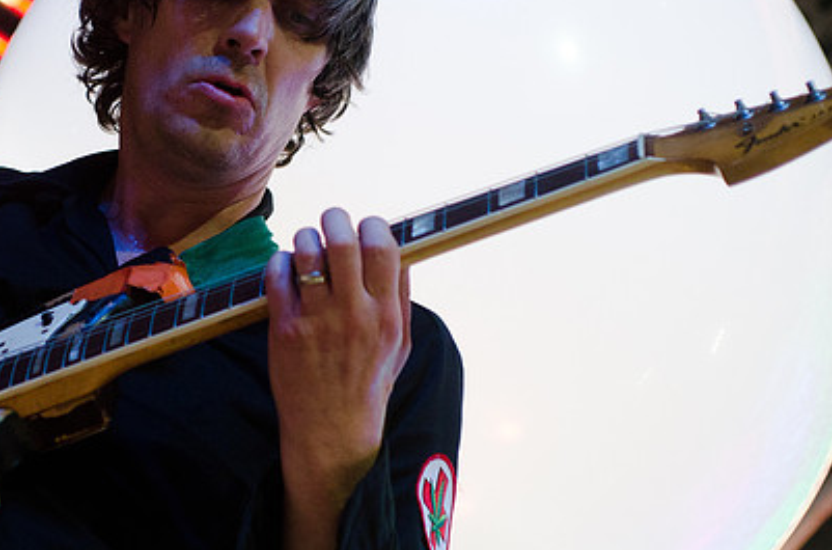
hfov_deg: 13.5
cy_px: 218
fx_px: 3503
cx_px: 239
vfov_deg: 9.0
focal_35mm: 152
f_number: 3.5
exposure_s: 1/640
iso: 1600
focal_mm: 70
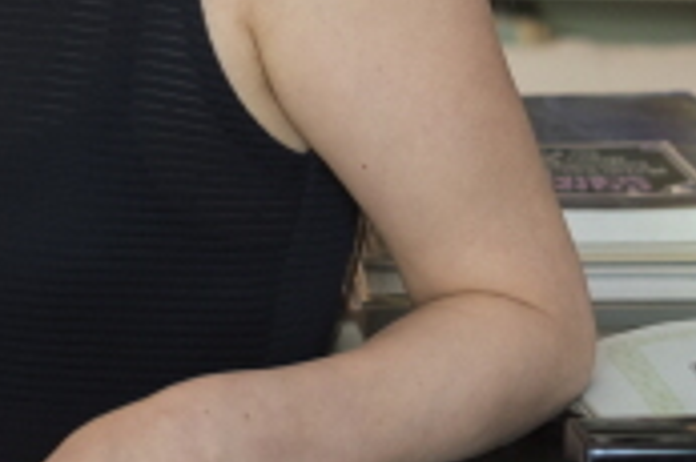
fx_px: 3631
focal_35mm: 188
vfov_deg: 7.2
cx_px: 382
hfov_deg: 10.9
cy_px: -141
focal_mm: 50
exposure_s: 1/125
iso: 1000
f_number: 4
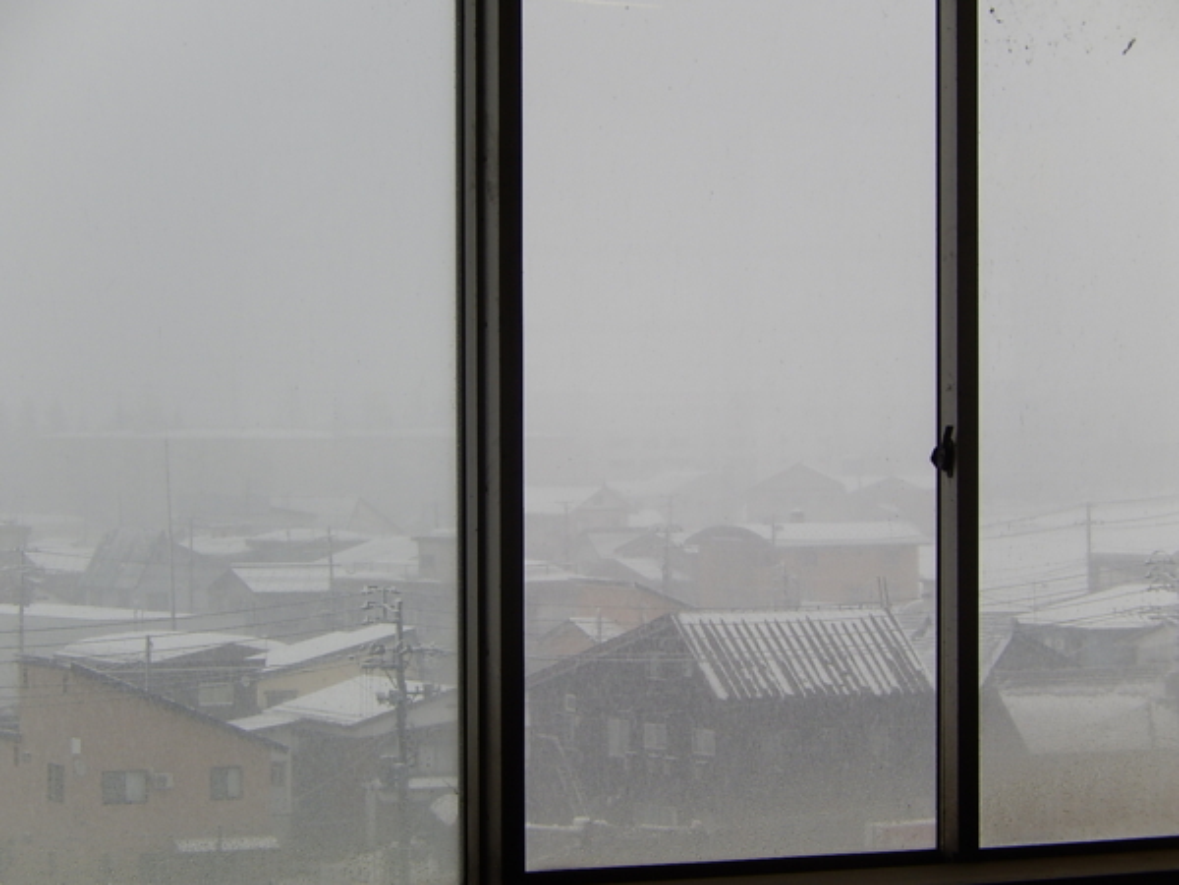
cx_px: 590
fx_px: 5007
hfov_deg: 13.4
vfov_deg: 10.1
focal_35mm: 147
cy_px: 442
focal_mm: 26.4
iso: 125
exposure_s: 1/80
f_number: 5.6
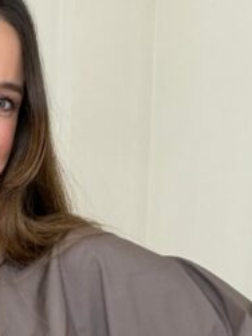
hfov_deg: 15.1
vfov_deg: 19.0
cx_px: -20
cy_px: 430
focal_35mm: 96
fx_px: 930
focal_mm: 2.71
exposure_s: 1/50
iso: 100
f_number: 1.9
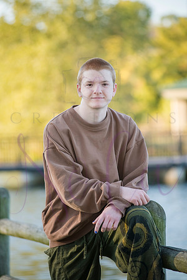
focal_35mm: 155
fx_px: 1208
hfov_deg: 8.9
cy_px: 140
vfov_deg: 13.2
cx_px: 94
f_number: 4
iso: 400
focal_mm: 155
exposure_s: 1/640
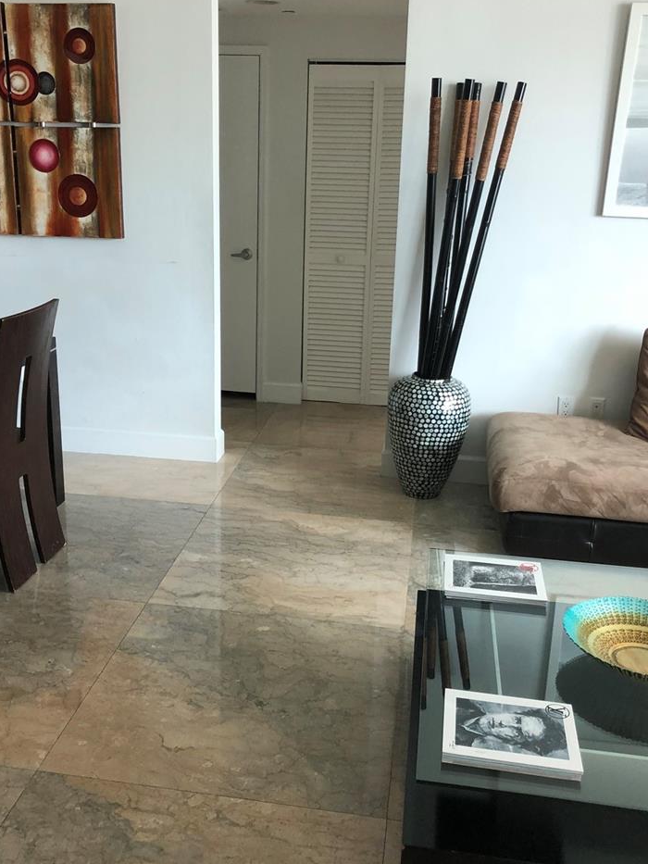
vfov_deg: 51.3
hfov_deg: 39.6
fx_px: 898
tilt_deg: -18.1
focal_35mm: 36
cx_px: 294
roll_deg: -0.9
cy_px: 427
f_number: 1.8
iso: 40
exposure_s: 1/24
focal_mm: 4
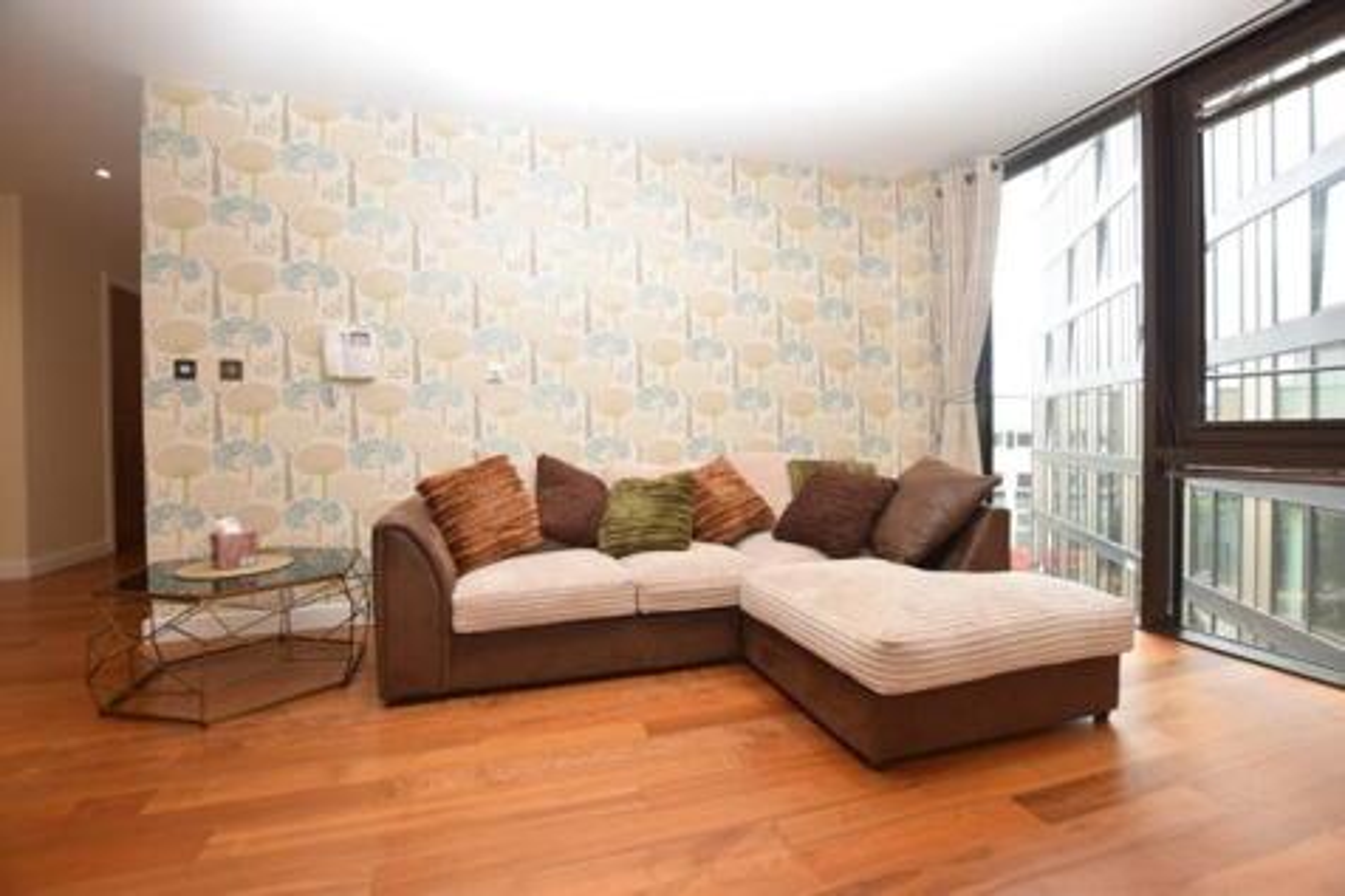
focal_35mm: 15
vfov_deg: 77.3
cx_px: 672
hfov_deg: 100.4
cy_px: 448
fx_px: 560
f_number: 5
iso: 800
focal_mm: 10
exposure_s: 1/100
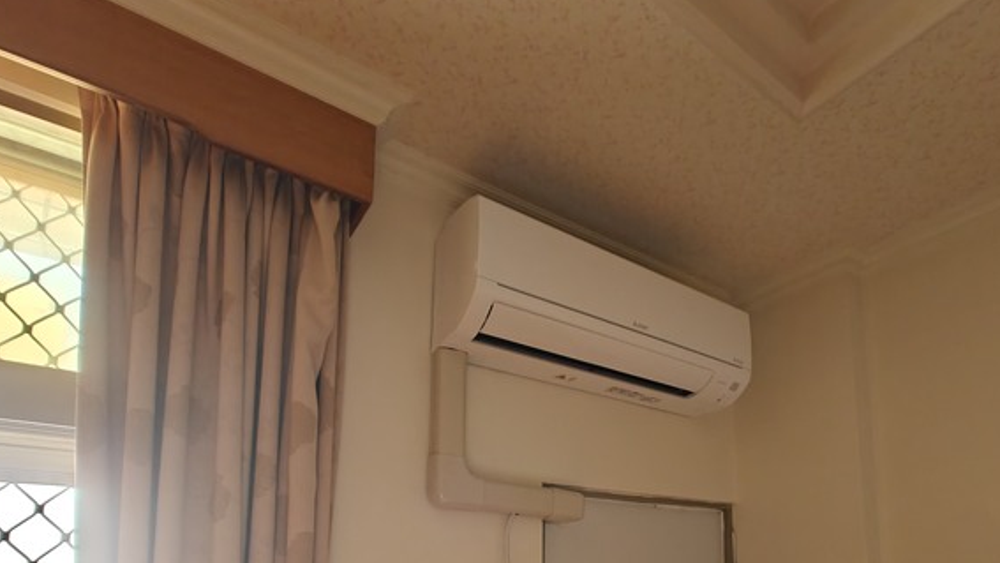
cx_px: 608
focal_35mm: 21
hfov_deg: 82.6
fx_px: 557
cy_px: 492
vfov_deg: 48.7
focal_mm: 2.62
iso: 200
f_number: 2.2
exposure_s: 1/33
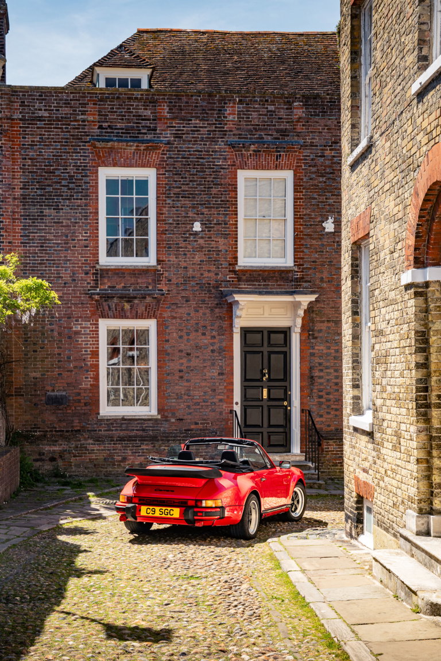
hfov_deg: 26.0
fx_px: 955
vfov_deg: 38.2
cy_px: 330
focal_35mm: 52
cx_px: 220
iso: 160
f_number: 8
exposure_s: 1/160
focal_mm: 35
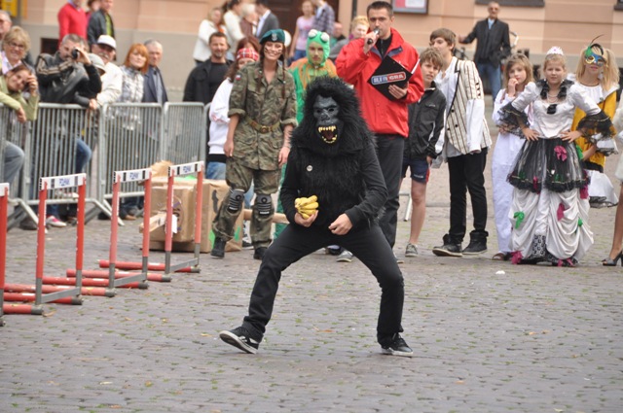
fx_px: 4407
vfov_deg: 5.4
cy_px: 206
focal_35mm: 255
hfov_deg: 8.1
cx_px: 312
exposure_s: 1/400
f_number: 6.3
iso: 640
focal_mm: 170
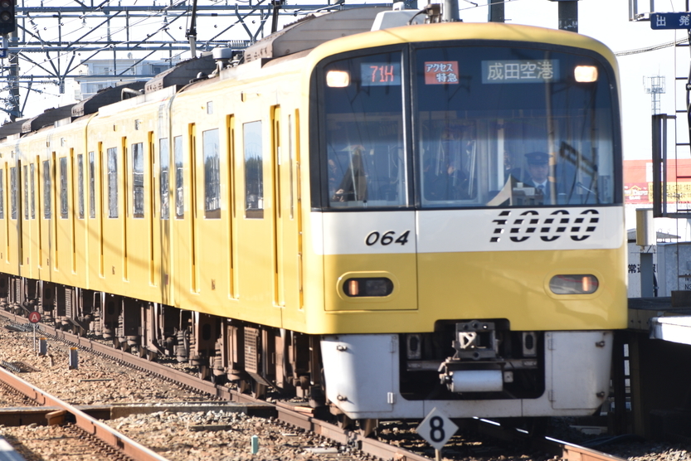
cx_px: 268
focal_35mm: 323
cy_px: 193
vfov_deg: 4.3
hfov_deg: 6.4
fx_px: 6194
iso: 200
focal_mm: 175
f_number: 9
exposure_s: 1/125
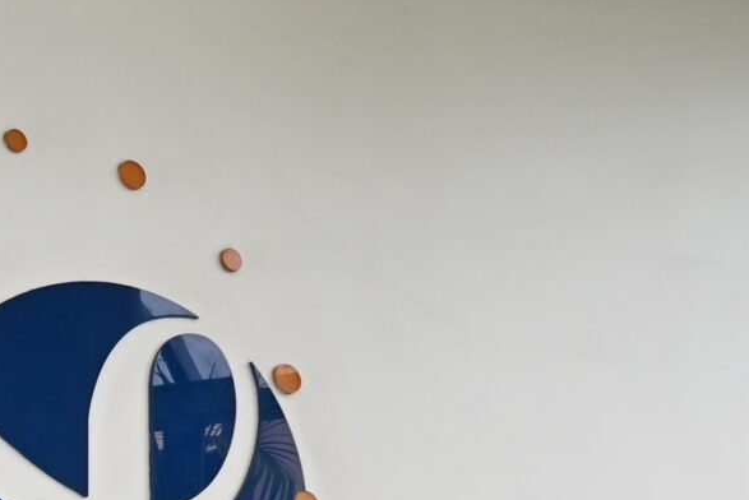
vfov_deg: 11.3
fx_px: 2314
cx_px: -740
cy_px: 961
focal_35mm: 111
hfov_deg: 15.0
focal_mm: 17
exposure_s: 1/60
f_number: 4
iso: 400
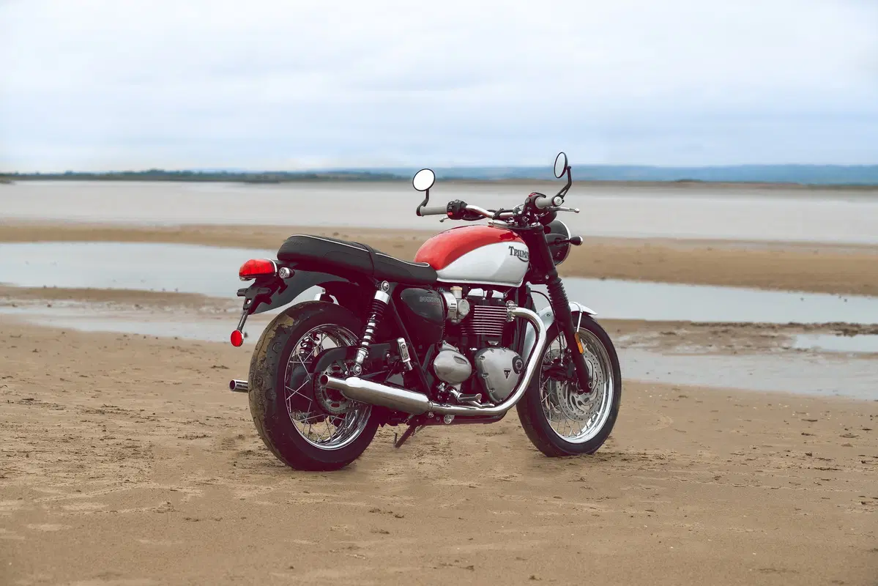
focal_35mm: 80
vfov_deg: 17.1
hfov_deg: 25.4
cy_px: 293
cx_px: 439
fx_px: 1951
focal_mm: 80
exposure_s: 1/1000
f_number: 5
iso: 400
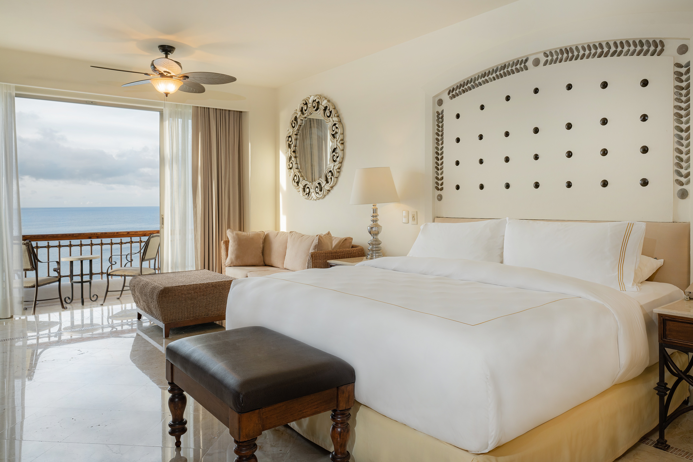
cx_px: 346
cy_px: 231
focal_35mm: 24
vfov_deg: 53.1
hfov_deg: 73.7
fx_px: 462
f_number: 10
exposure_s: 1/13
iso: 100
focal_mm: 24
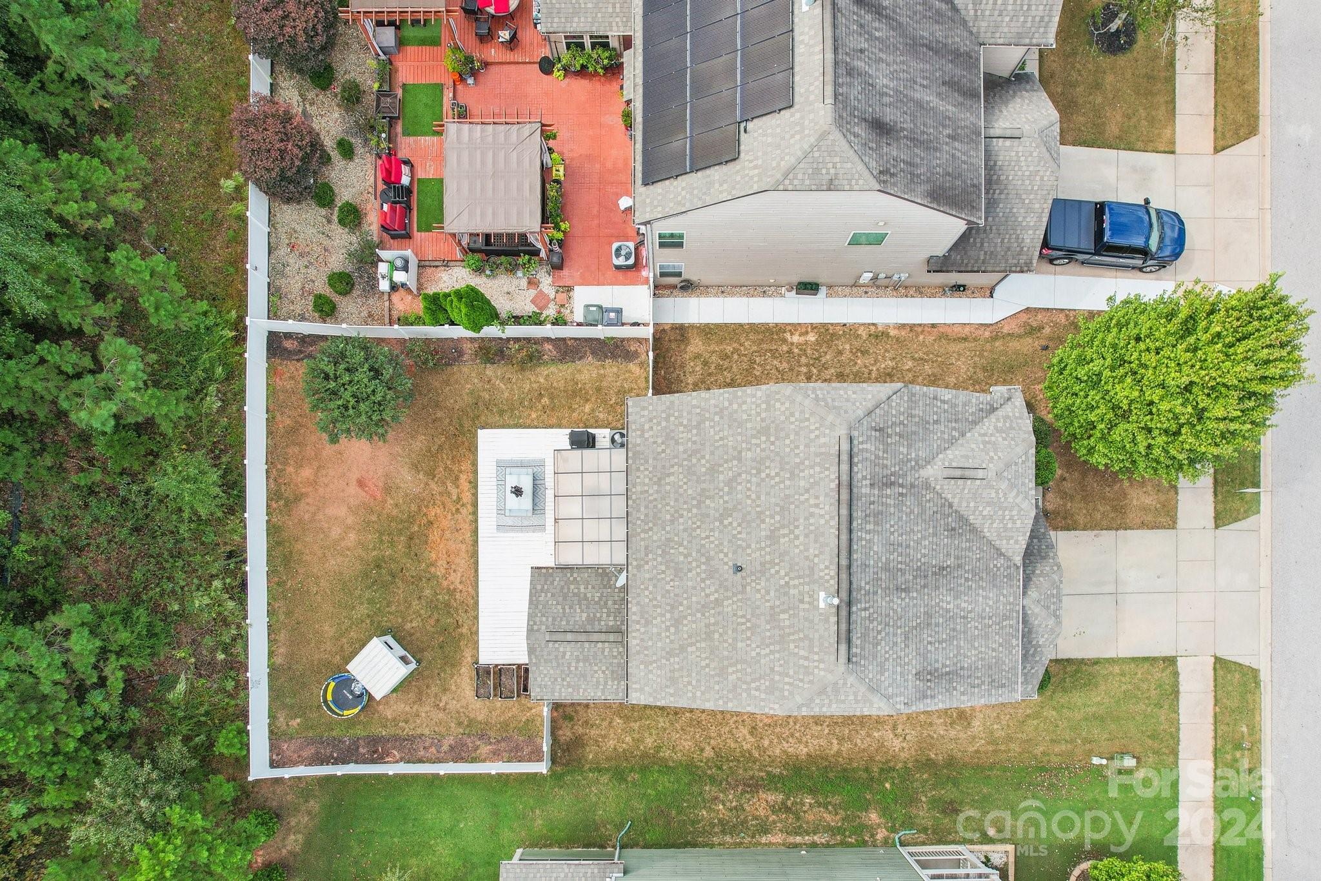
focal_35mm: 22
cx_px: 660
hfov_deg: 78.6
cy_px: 440
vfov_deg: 57.2
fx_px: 807
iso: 100
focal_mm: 8.4
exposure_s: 1/500
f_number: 2.8
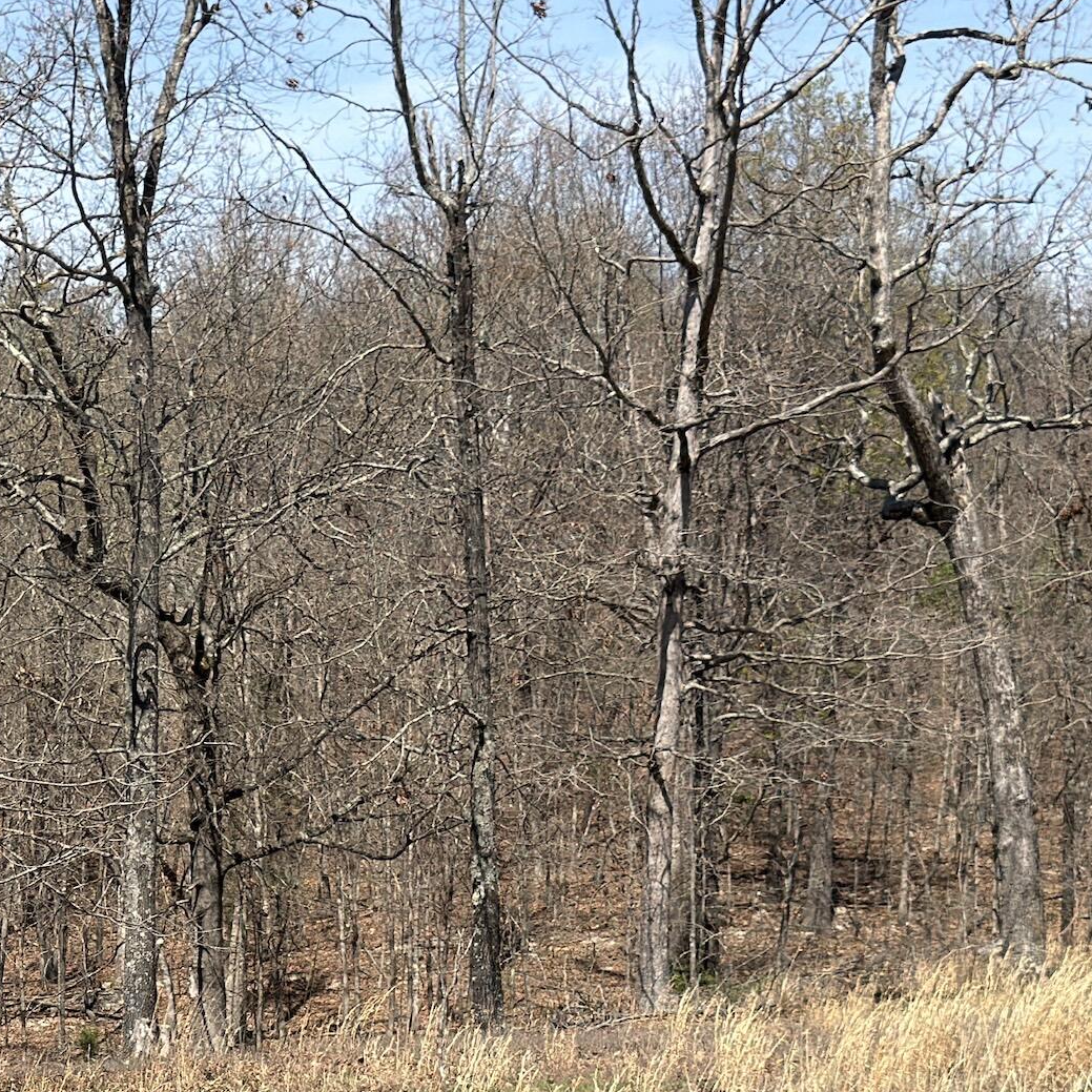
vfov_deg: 17.6
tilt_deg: -6.2
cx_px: -115
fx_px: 3462
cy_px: 997
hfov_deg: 17.3
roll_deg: -0.1
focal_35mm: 97
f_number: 1.78
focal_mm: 6.76
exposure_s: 1/3717
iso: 64
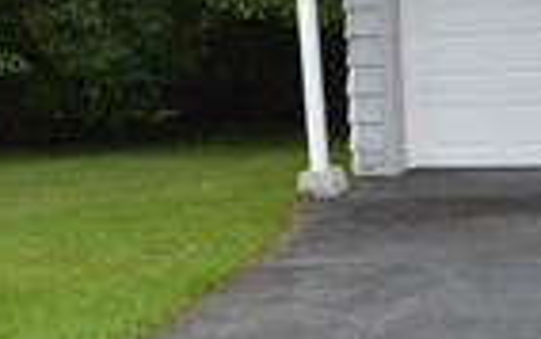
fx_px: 1830
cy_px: 8
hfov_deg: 16.5
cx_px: 19
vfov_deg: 10.5
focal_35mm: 124
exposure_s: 1/125
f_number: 4
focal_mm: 18
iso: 360
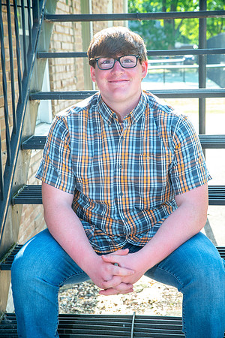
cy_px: 169
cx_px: 112
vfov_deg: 33.4
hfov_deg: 22.6
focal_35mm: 60
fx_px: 562
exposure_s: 1/125
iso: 320
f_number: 7.1
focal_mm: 60
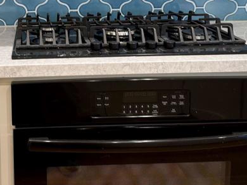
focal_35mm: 63
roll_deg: +0.7
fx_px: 450
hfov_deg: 30.3
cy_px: 22
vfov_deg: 22.8
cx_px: 66
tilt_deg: -10.6
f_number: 1.78
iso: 160
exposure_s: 1/60
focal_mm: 6.76
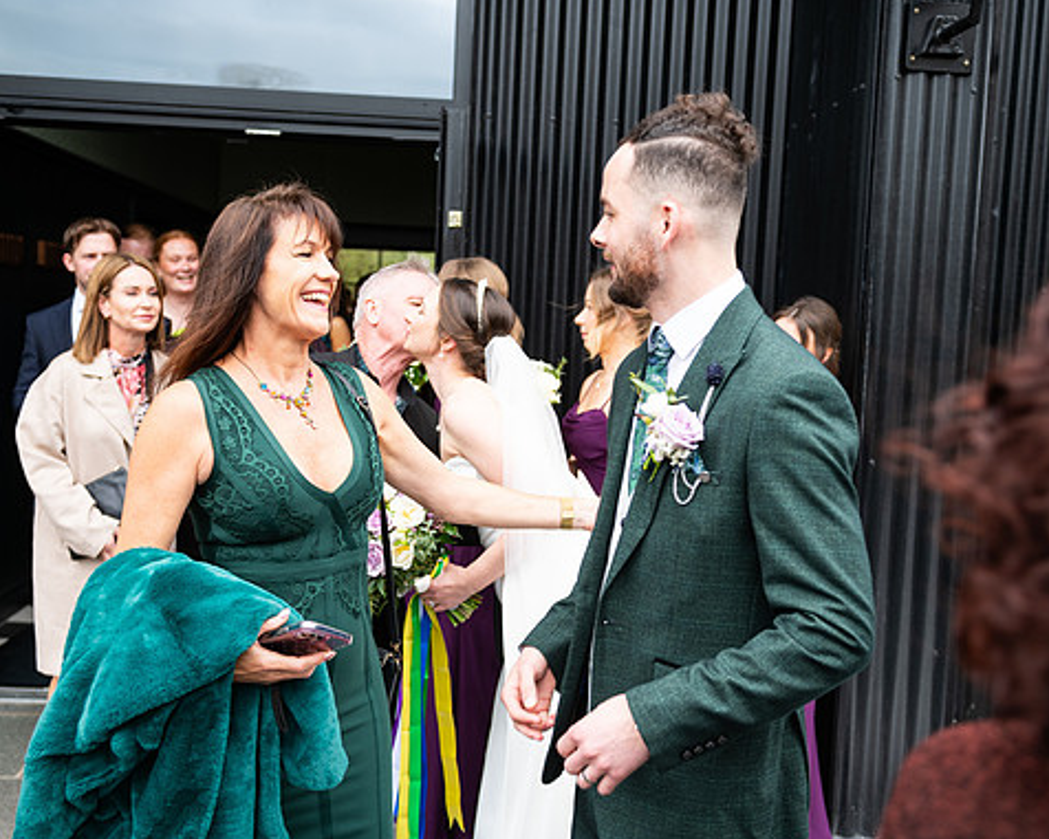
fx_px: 1242
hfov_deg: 45.8
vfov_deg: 37.3
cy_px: 422
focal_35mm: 40
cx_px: 513
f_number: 3.5
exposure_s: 1/200
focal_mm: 35
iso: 125
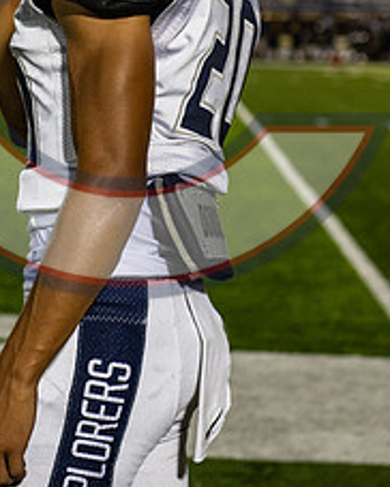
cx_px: 123
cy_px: 62
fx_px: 1873
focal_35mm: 130
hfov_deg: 11.9
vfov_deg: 14.7
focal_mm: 70
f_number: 4
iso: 3200
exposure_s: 1/800
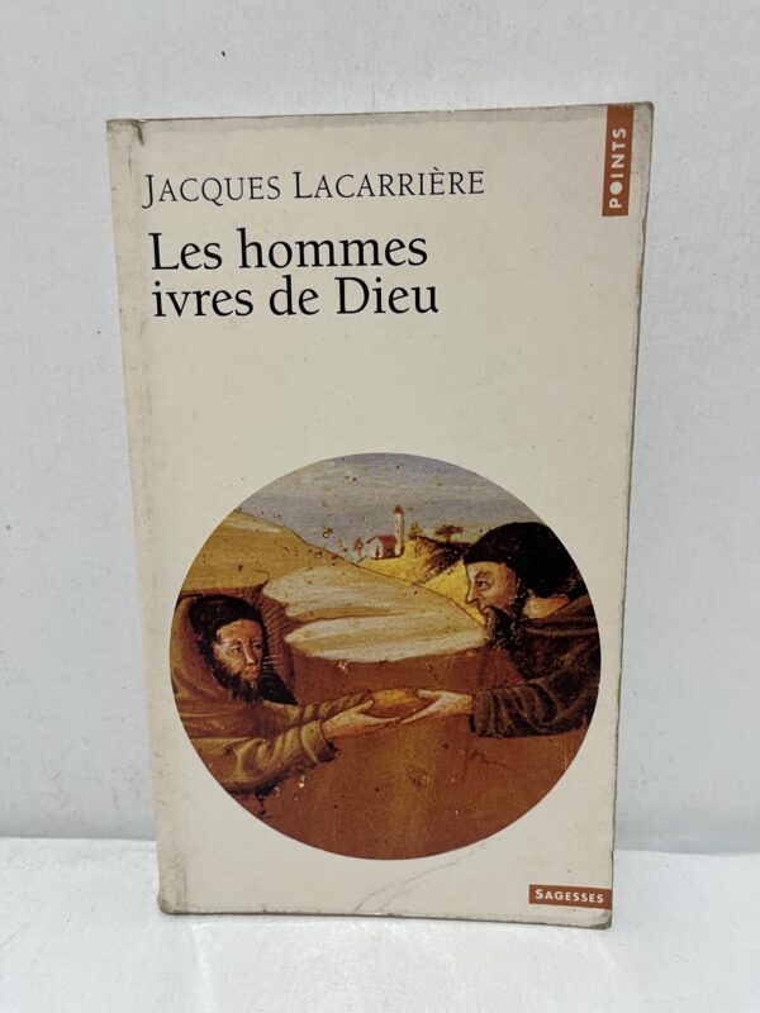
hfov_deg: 53.1
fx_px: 761
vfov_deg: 67.3
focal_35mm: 26
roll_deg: -0.7
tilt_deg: -17.2
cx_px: 380
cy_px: 506
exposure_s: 1/50
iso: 64
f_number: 1.6
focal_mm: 5.1
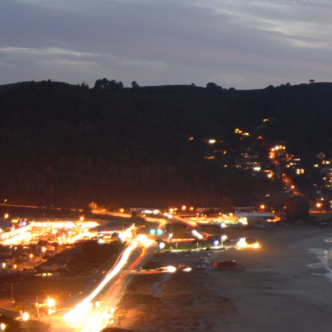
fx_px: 1291
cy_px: 205
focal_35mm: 119
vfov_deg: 14.6
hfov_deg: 13.8
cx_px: 496
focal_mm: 28
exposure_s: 14
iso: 100
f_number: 4.5
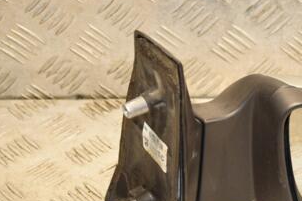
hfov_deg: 14.2
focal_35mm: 143
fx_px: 1199
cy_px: 141
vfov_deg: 9.6
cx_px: 274
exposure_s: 1/200
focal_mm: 48
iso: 800
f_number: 5.6
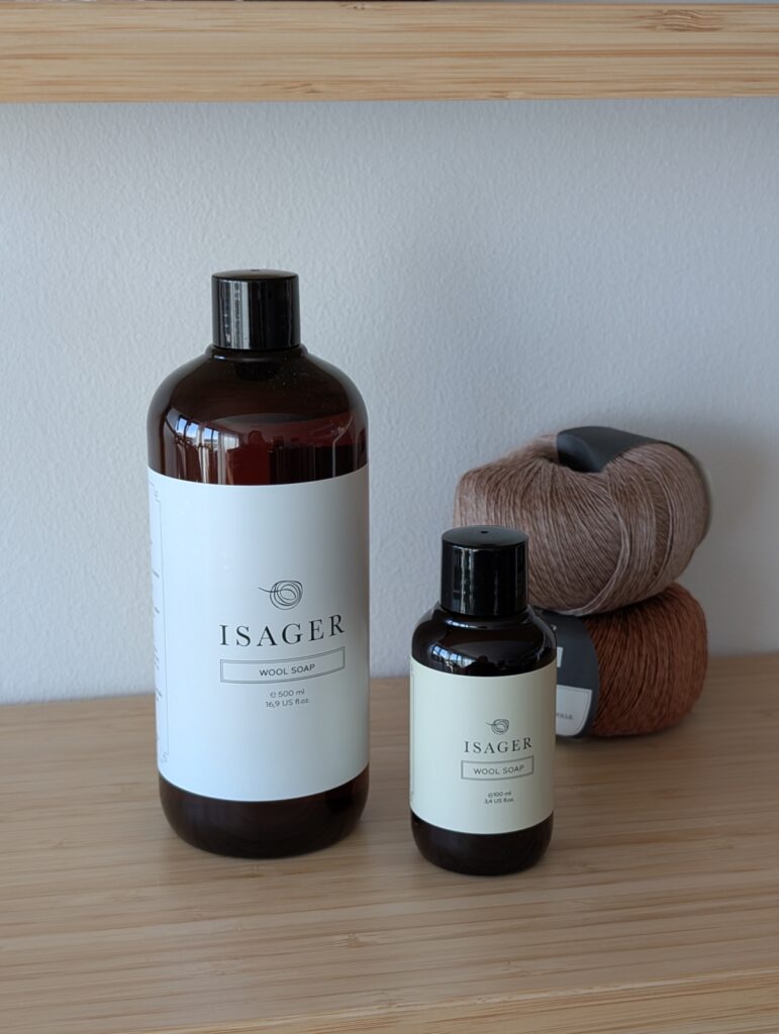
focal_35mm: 49
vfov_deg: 38.9
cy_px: 517
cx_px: 390
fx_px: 1467
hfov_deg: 29.7
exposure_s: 1/71.1
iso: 20
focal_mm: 6.9
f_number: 1.68
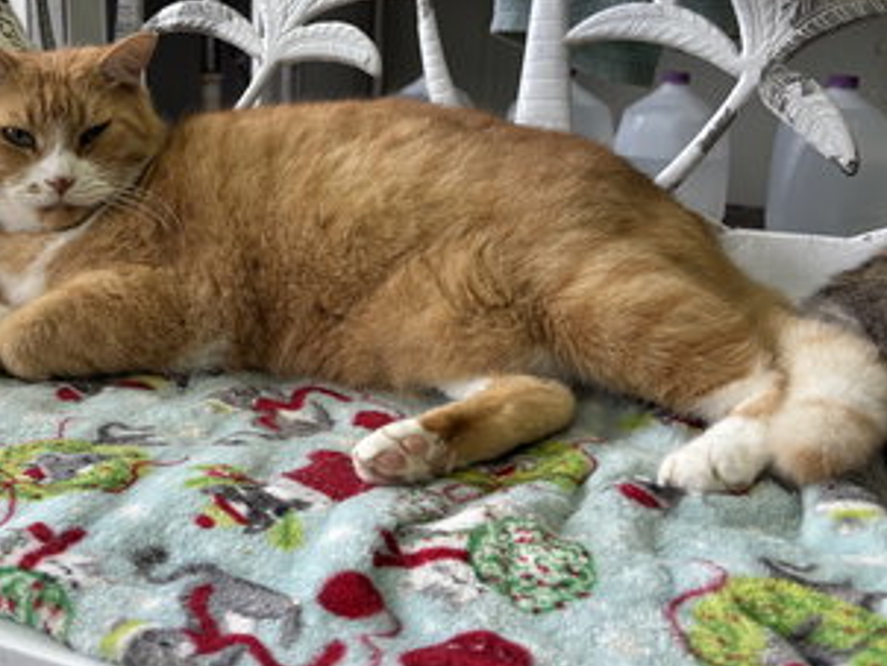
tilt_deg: -11.4
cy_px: 236
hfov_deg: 42.4
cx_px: 214
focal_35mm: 43
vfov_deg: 33.4
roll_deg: +0.0
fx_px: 1103
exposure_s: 1/121
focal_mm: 5.96
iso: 100
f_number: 1.6
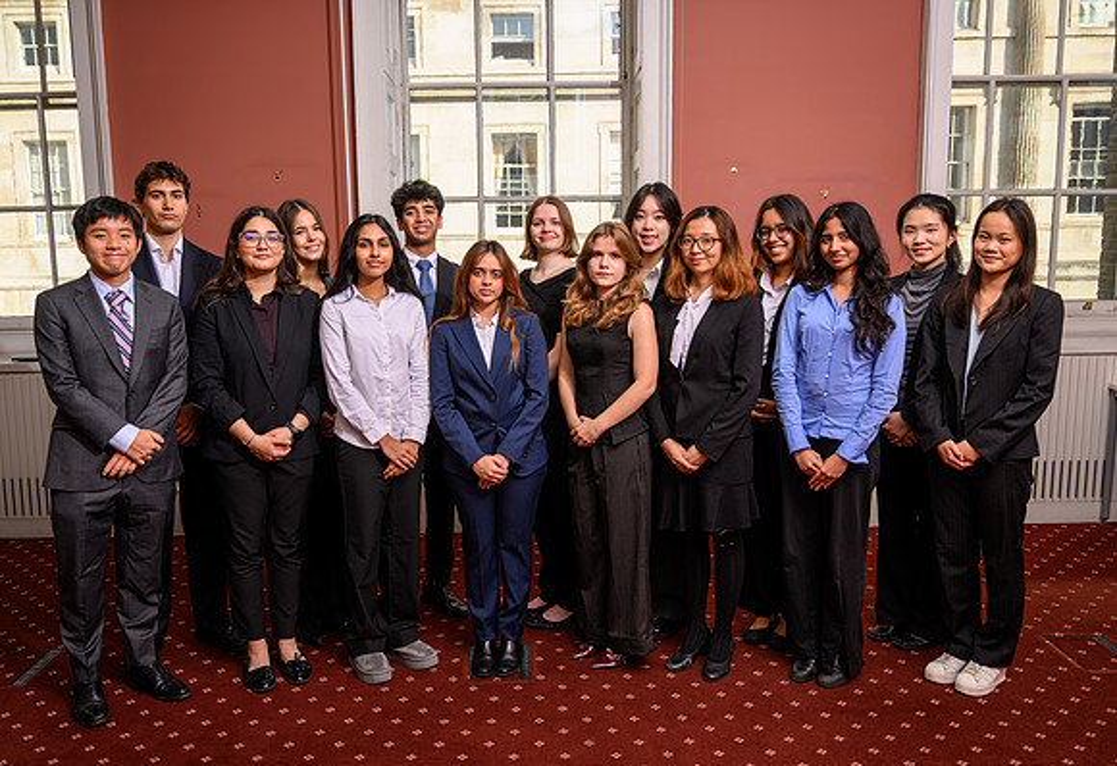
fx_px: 988
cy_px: 383
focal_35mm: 32
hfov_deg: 58.9
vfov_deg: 42.4
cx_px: 532
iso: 50
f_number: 4
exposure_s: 1/200
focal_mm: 30
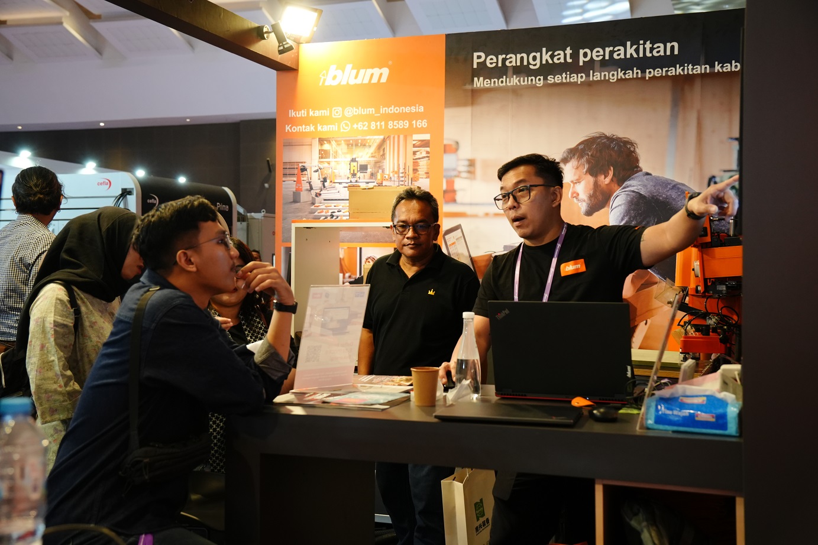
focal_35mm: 42
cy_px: 272
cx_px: 409
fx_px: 954
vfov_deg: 31.9
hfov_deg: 46.4
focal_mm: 28
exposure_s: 1/121
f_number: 3.2
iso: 1250
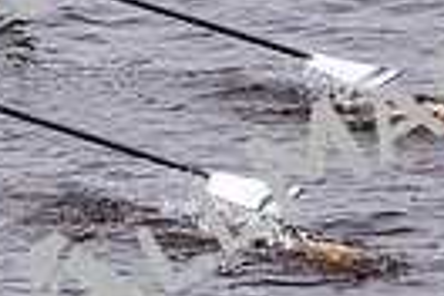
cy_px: 72
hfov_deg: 2.3
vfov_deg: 1.6
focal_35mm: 881
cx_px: -259
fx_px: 10865
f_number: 2.8
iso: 200
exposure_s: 1/2000
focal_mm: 200
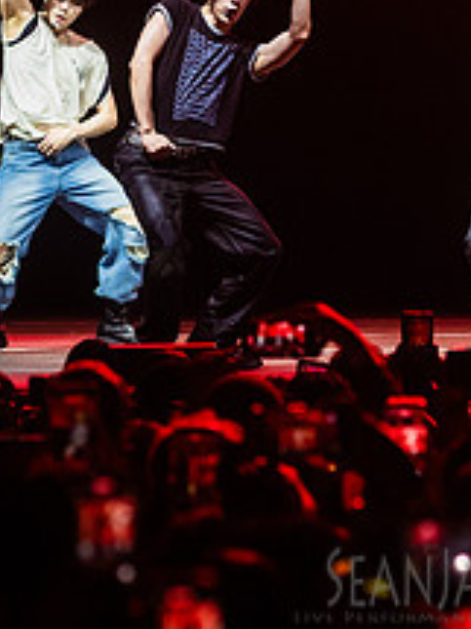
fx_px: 7318
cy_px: 83
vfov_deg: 4.9
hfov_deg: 3.7
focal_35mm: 403
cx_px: 544
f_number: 4.5
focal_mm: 155
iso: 2500
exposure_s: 1/500
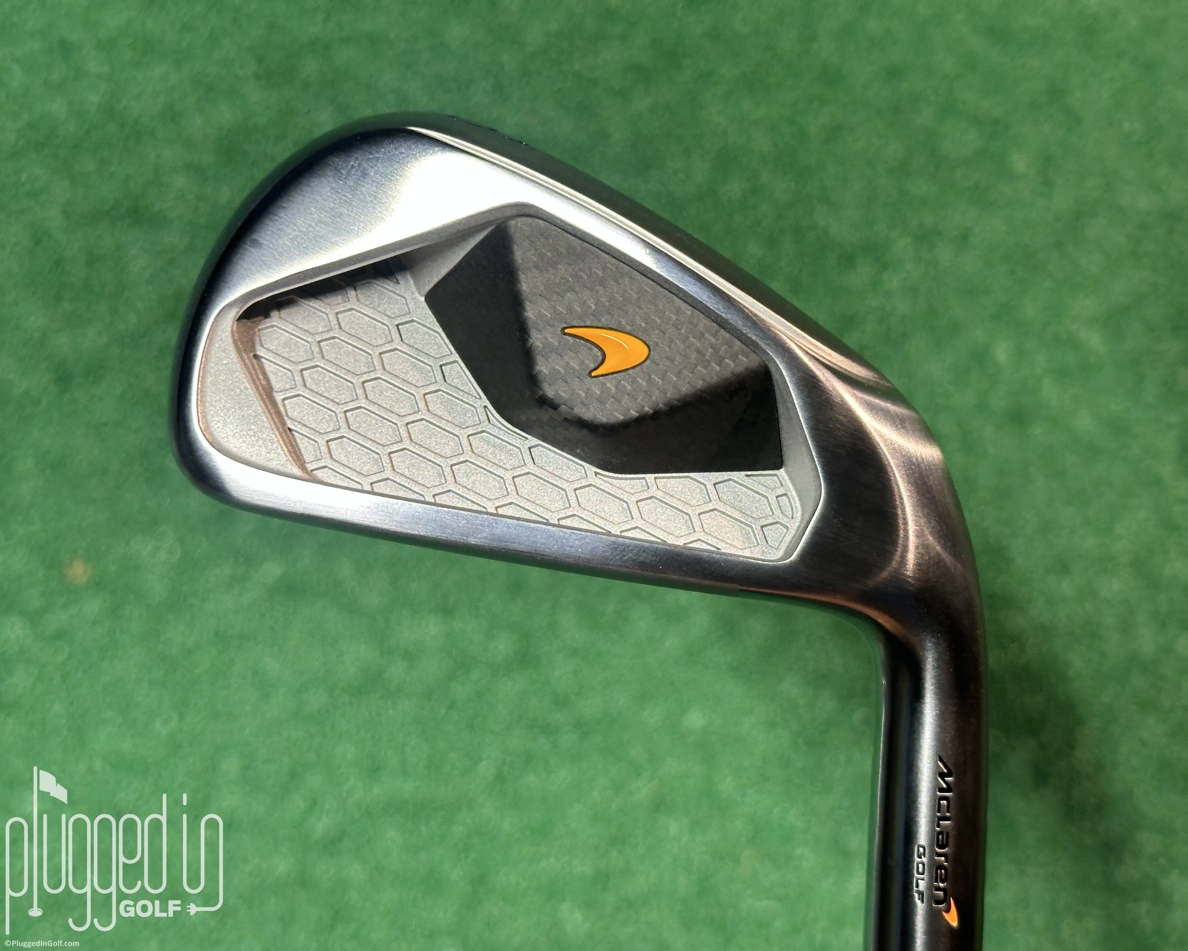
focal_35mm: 51
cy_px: 478
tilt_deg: -79.4
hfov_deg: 36.7
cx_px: 601
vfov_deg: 29.7
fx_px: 1793
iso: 100
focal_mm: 6.86
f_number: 1.78
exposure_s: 1/120
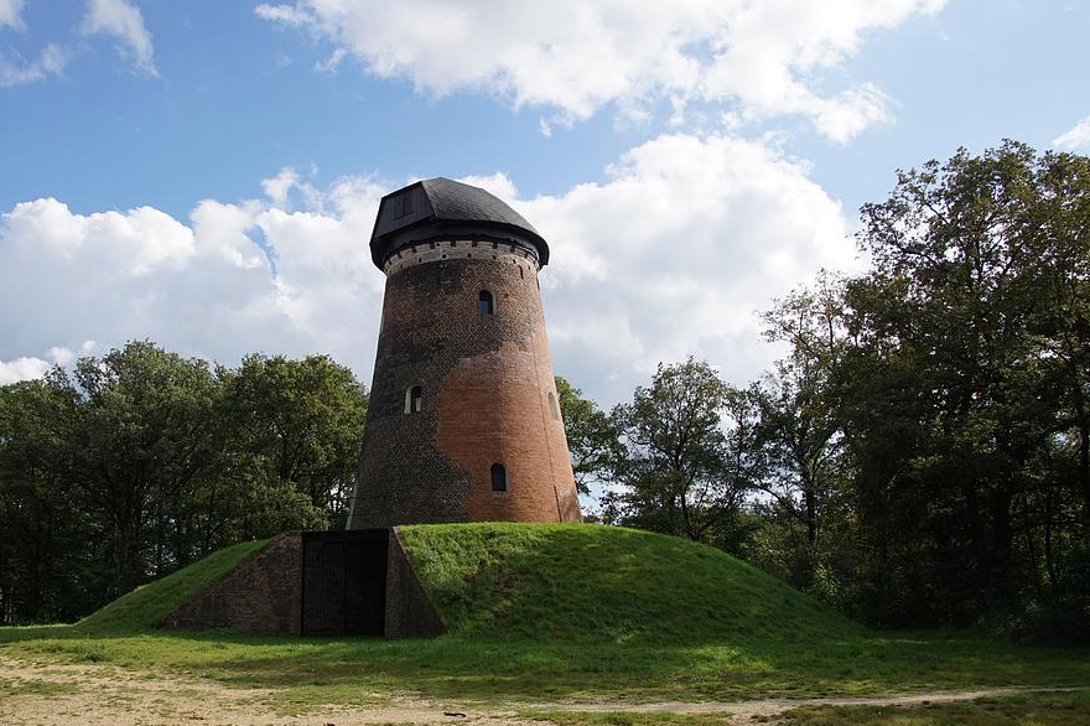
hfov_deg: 61.3
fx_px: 908
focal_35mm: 30
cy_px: 348
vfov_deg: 43.6
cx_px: 427
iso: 100
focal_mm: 16
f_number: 8
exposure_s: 1/250
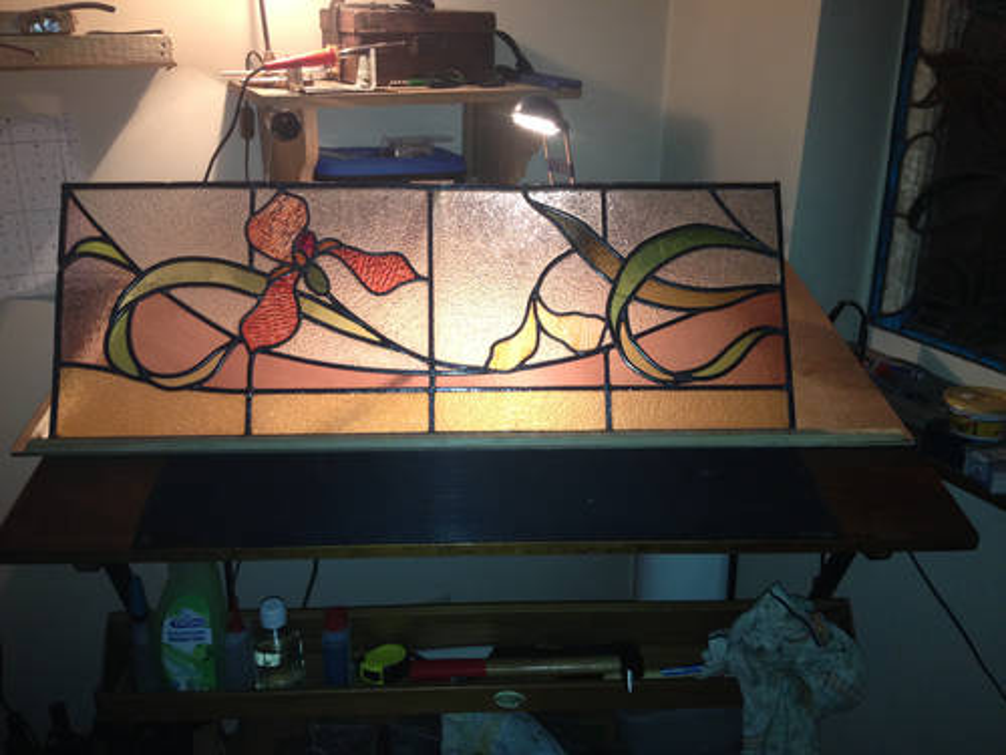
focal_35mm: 35
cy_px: 378
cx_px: 503
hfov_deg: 52.6
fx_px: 1017
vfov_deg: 40.7
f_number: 2.4
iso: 160
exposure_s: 1/20
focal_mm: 4.28
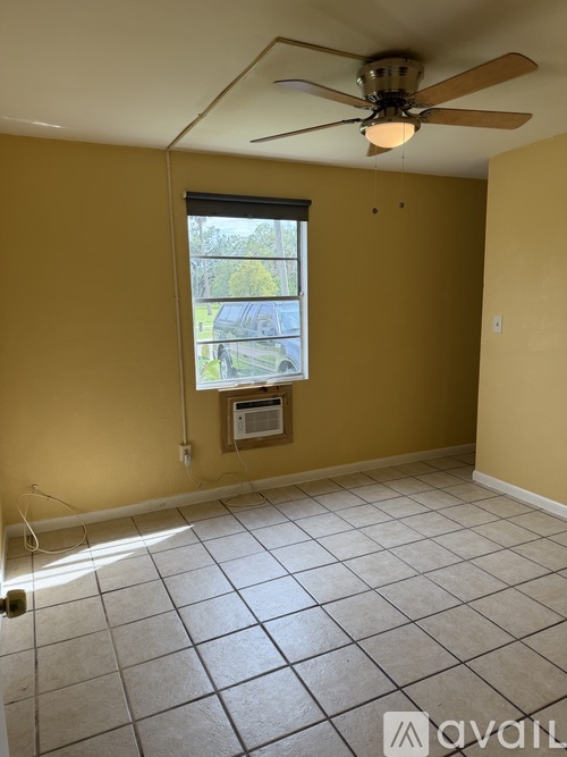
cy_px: 378
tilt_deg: -8.5
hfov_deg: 56.8
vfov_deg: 71.6
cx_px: 284
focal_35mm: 24
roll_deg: +0.4
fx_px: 524
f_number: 1.78
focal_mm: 6.76
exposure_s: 1/547
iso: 100
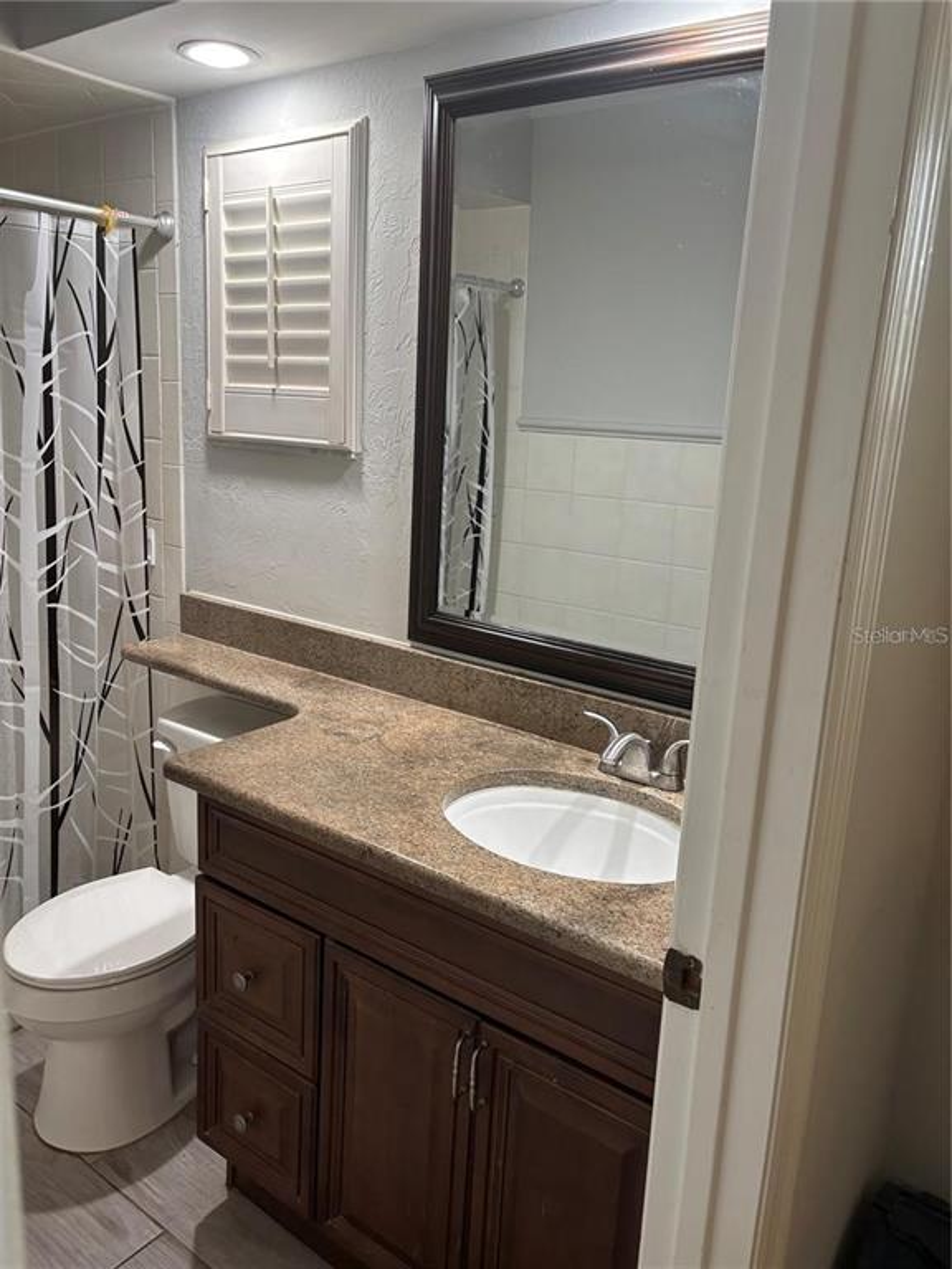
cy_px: 634
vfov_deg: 67.3
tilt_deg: -13.2
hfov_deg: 53.1
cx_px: 476
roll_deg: -4.1
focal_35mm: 26
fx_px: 953
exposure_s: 1/60
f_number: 1.6
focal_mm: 5.96
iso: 125
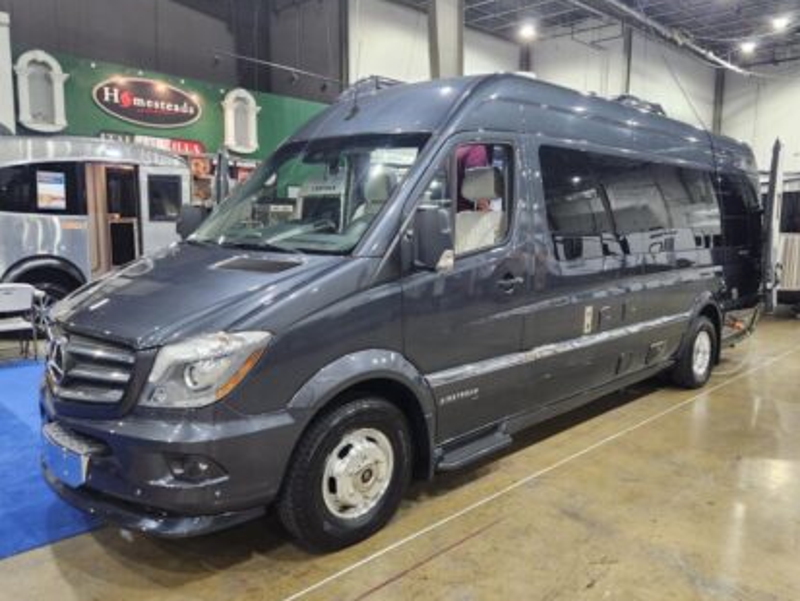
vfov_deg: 51.4
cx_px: 468
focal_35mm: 27
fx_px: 624
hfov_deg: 64.9
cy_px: 302
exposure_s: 1/120
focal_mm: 5.4
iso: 640
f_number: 1.8
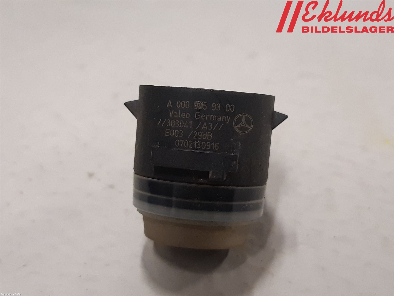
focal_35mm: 26
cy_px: 148
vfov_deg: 53.1
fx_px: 296
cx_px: 197
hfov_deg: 67.3
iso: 160
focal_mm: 3.93
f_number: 1.7
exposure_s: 1/50
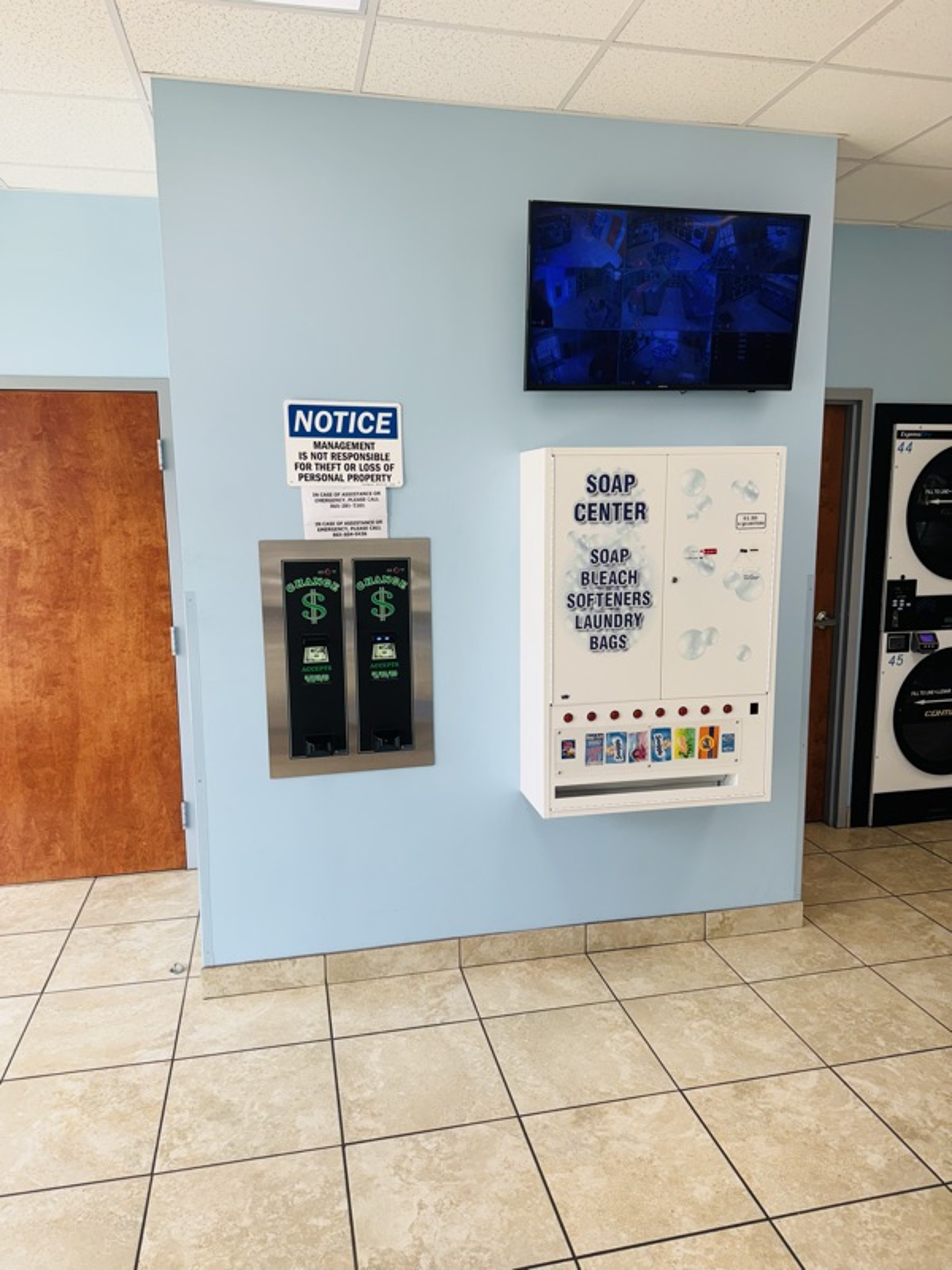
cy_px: 635
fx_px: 880
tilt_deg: -9.1
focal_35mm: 24
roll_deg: +1.0
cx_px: 476
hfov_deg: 56.8
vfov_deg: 71.6
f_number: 1.78
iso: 64
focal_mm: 6.76
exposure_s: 1/170
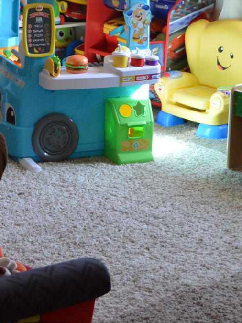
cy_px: 26
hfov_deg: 13.3
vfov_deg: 17.4
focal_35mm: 111
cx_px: 62
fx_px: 1035
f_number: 4
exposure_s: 1/100
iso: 800
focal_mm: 26
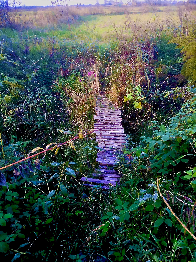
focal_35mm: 29
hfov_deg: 48.2
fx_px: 219
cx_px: 98
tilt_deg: -32.0
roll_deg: -1.8
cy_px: 131
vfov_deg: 61.7
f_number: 2.2
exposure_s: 1/33
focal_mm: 4.15
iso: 25
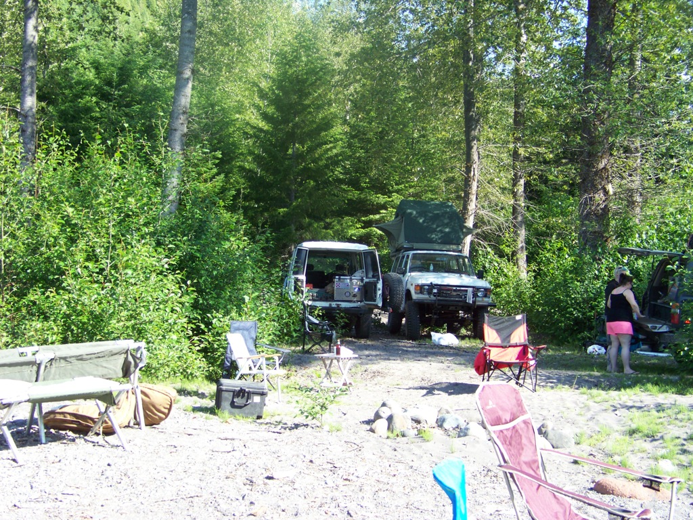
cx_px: 346
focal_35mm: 49
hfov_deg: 38.9
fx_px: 981
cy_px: 260
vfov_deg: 29.7
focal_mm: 7.6
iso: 67
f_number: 2.8
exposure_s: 1/200
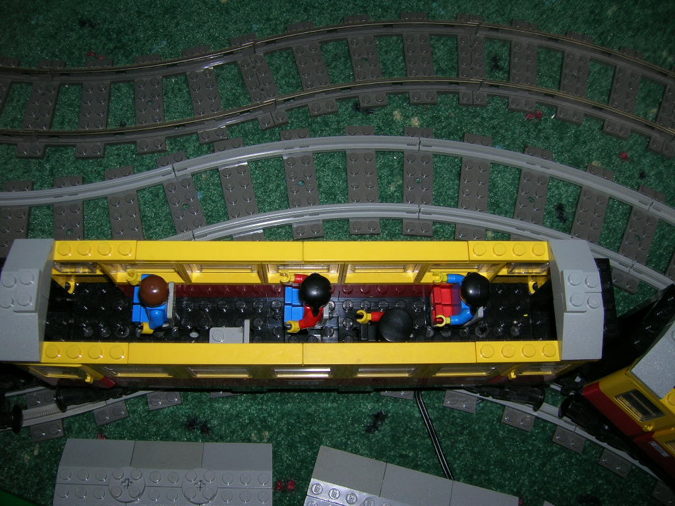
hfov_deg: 54.0
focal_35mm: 34
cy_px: 253
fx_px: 663
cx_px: 338
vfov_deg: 41.8
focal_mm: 5.7
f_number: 2.9
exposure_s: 1/60.1
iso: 50
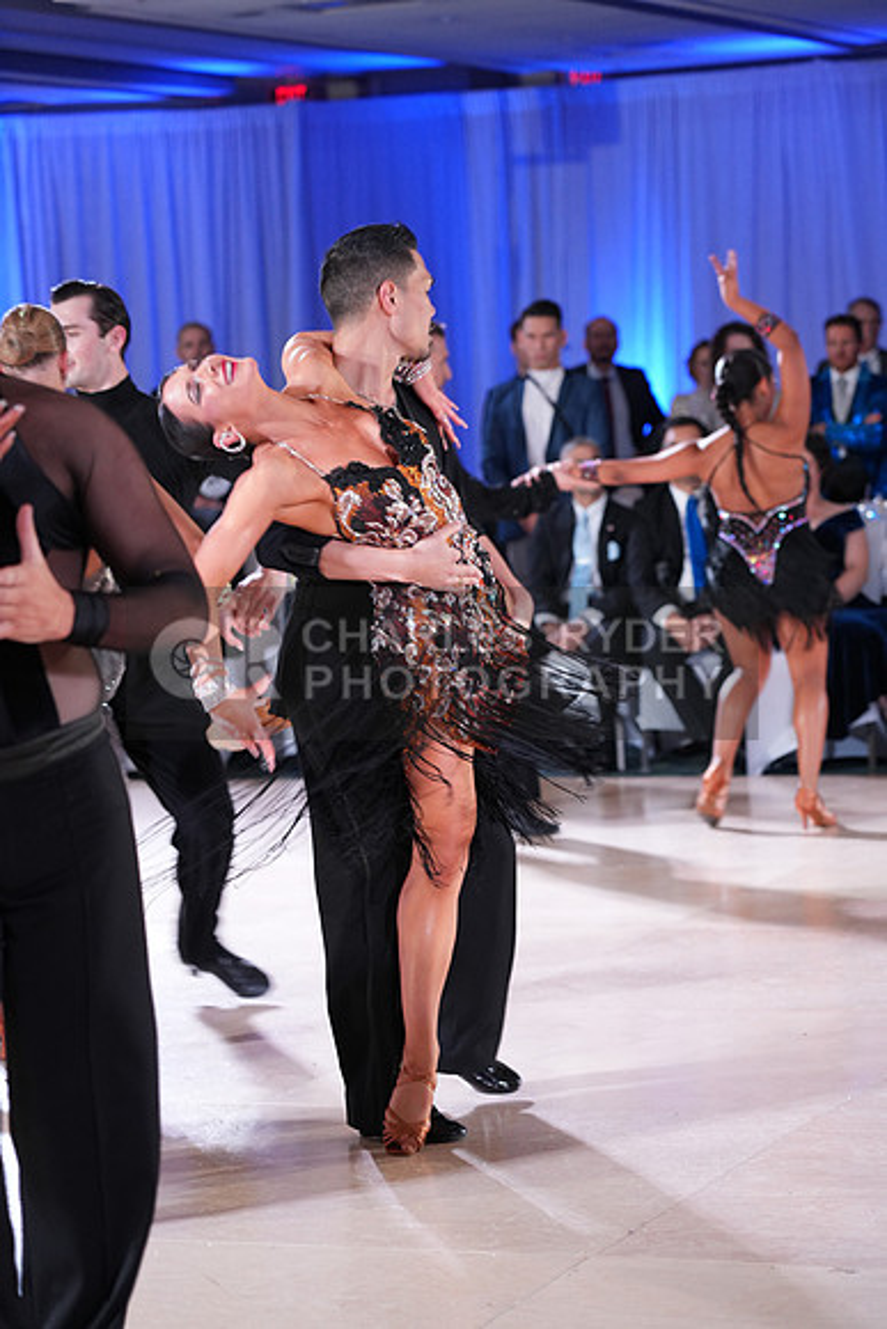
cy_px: 664
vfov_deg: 19.5
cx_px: 444
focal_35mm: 105
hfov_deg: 13.0
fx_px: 3878
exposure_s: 1/200
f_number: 4
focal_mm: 105
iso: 1600
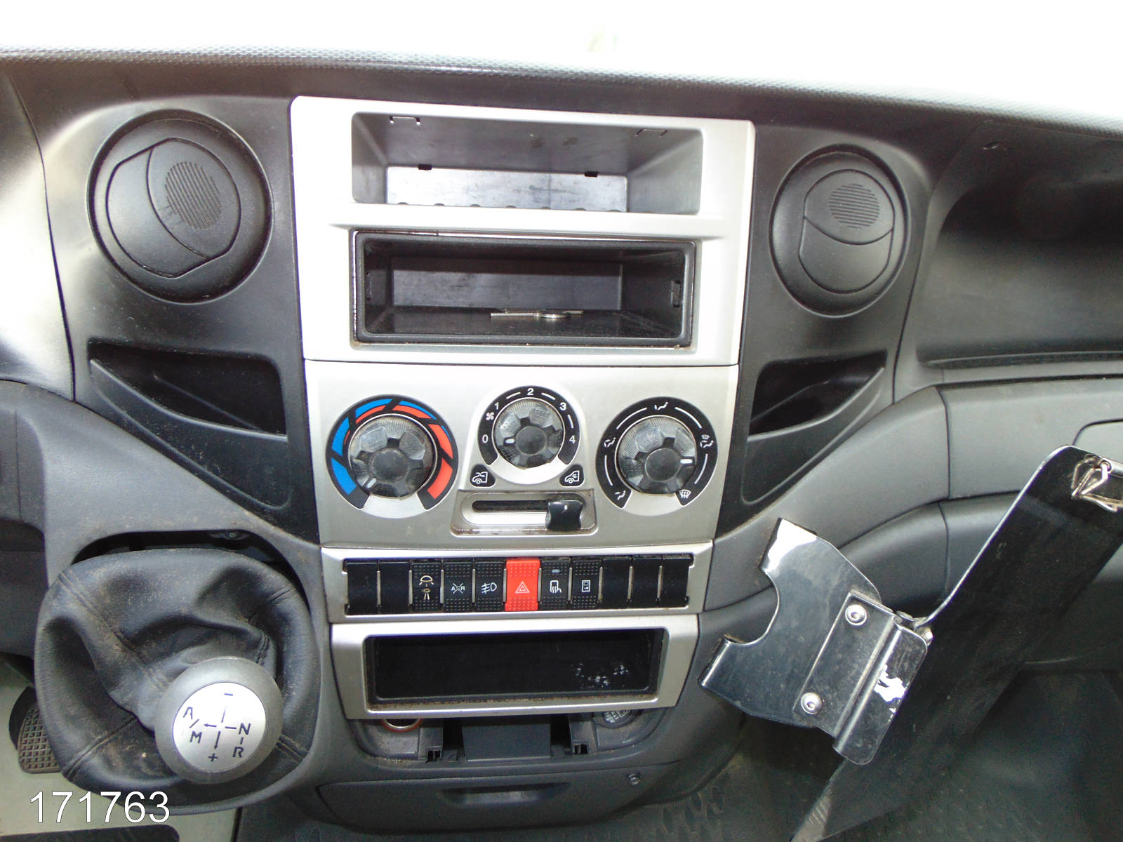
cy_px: 421
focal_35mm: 25
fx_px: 811
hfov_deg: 69.4
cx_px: 562
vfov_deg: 54.9
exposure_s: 1/30
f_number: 3
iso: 200
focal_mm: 4.5
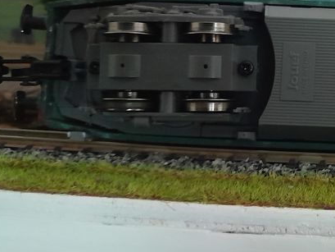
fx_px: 639
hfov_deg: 26.1
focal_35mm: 66
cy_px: 55
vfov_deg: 22.0
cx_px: 404
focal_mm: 4
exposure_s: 1/25
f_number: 1.8
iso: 800
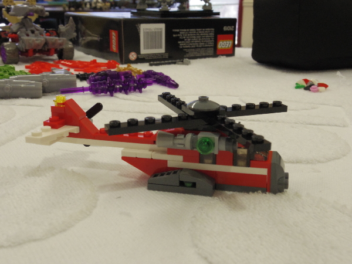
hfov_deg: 45.8
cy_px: 132
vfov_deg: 35.1
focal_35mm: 41
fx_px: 417
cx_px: 176
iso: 400
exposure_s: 1/60
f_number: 4.5
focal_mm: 7.5
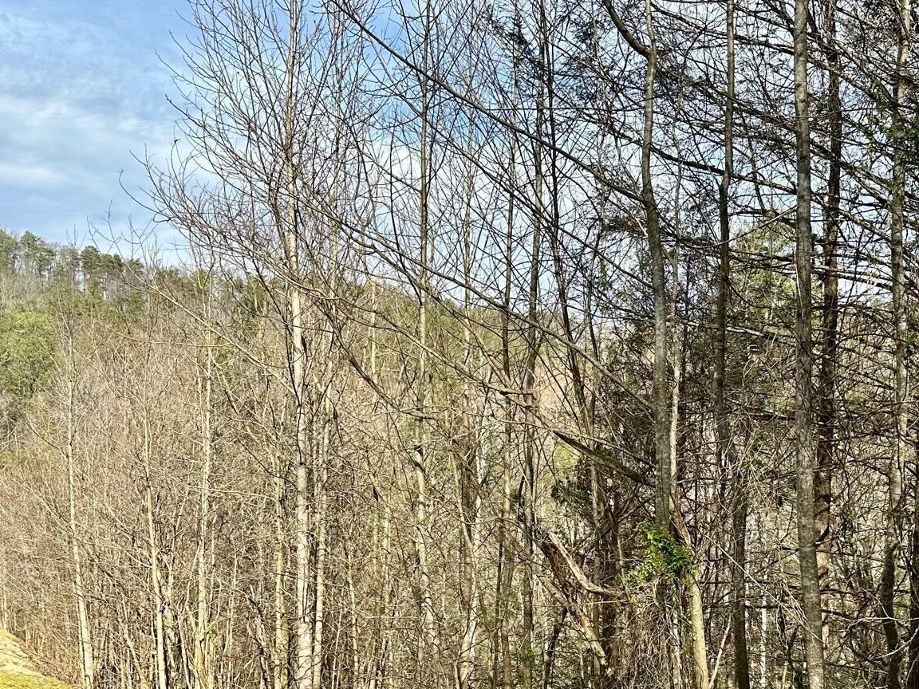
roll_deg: -1.2
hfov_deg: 44.8
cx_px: 451
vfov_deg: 33.8
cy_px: 493
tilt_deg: -3.6
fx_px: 1115
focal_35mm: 42
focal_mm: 6.86
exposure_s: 1/2809
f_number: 1.78
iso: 80
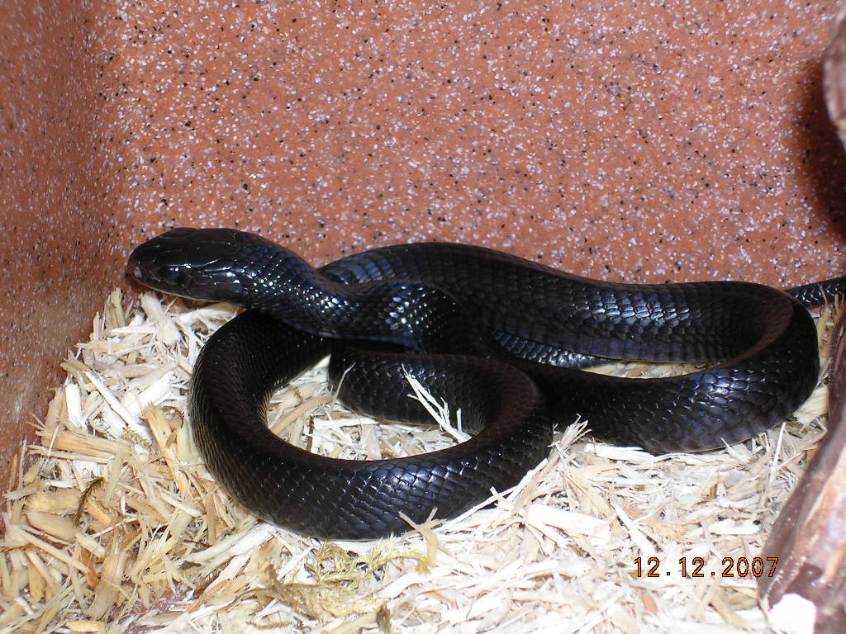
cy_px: 317
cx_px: 423
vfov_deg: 13.5
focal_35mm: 110
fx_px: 2688
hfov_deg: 17.9
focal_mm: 16.7
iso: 50
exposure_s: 1/60.1
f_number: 4.8
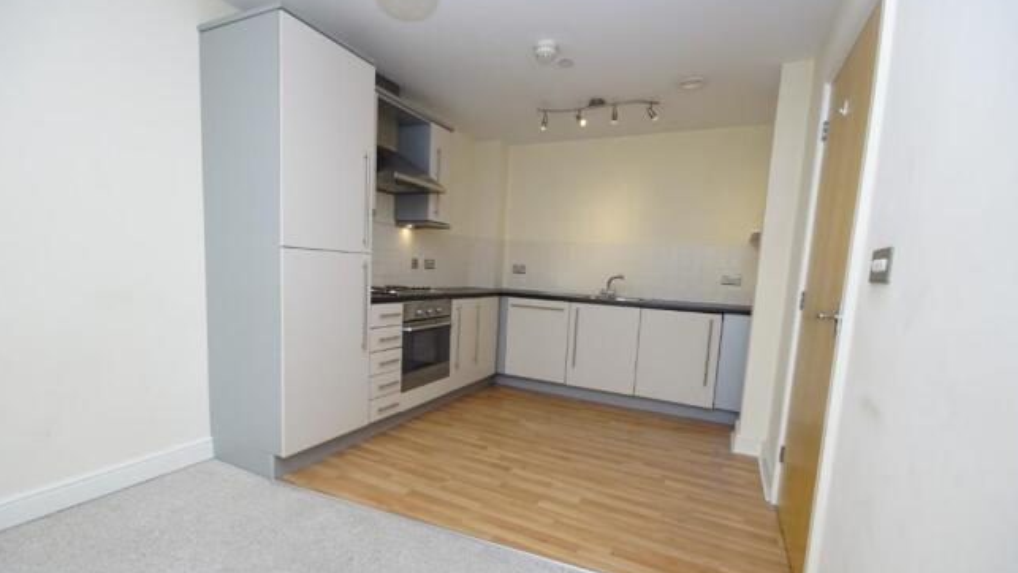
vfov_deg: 66.8
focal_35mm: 16
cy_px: 327
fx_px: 432
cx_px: 512
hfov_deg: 99.4
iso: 800
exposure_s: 1/50
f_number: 9
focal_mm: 10
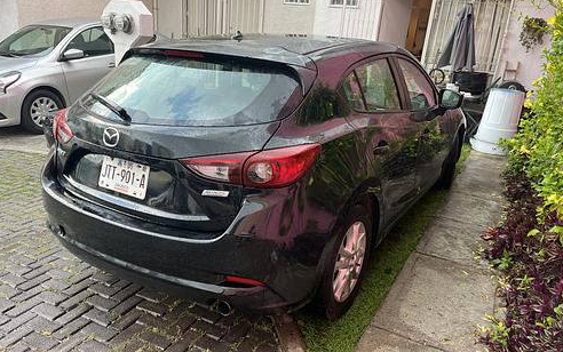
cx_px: 282
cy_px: 191
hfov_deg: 66.4
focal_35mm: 28
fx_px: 430
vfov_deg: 44.5
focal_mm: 5.1
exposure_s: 1/121
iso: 64
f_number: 1.6
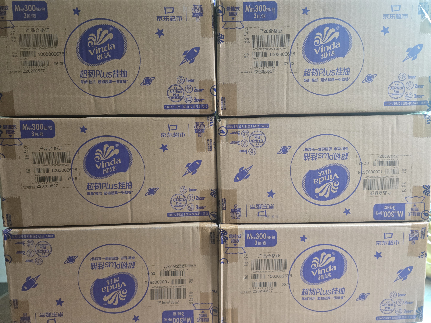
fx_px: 286
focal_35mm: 23
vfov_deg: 58.9
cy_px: 162
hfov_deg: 73.9
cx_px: 216
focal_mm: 6.3
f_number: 1.7
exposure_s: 1/100
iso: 640
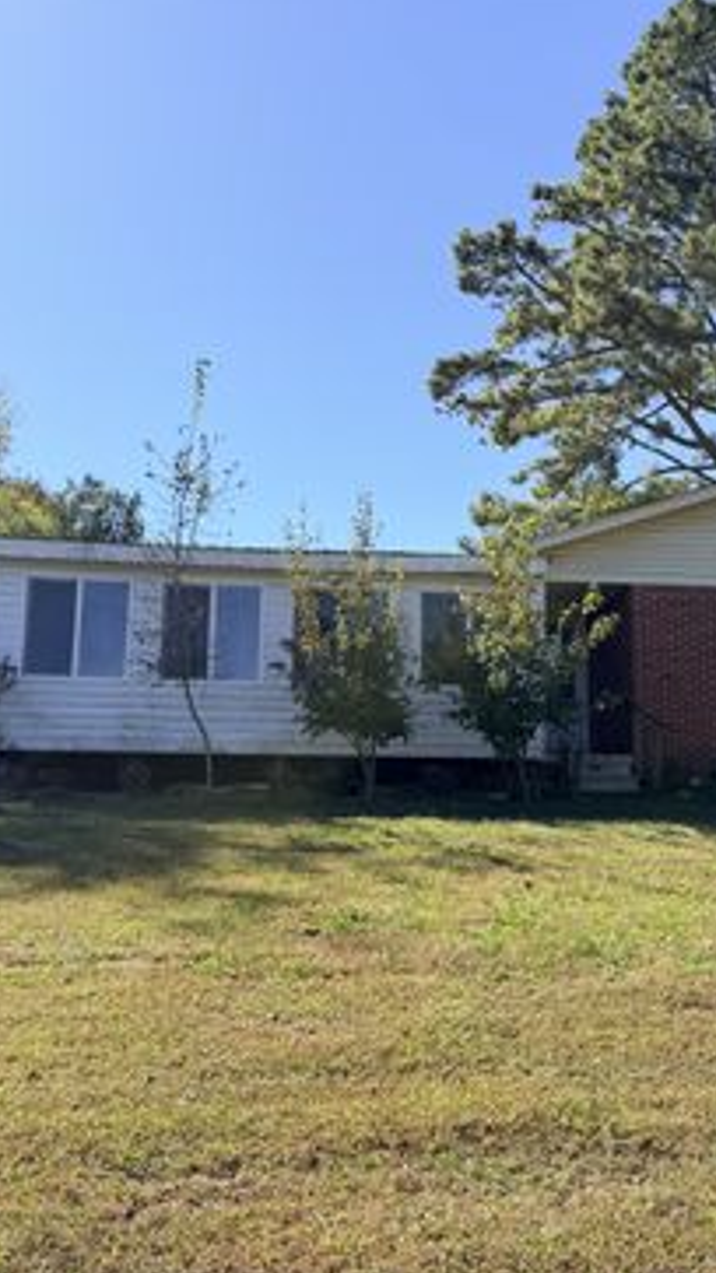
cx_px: 383
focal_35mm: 36
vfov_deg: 55.3
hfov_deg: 32.8
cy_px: 633
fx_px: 1216
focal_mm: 6.76
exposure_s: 1/3279
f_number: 1.78
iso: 80
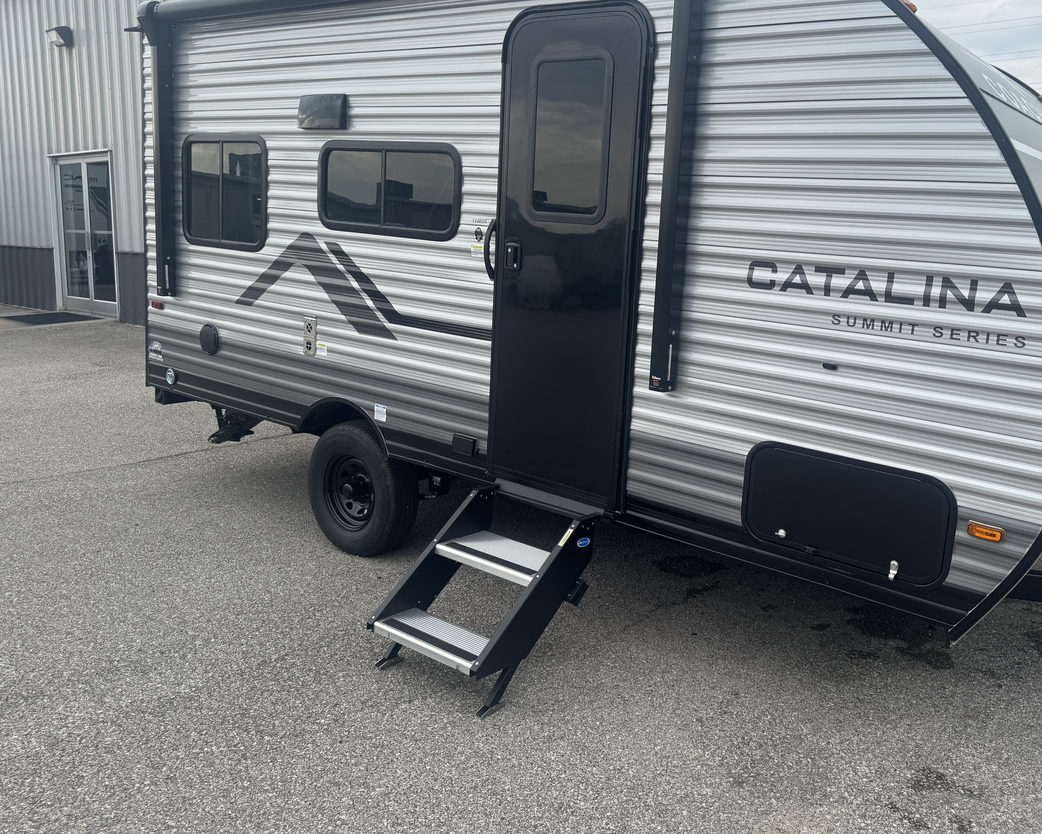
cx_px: 619
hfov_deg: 60.0
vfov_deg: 49.8
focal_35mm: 29
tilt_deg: -6.0
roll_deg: -0.7
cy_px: 356
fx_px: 894
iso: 80
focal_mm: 6.76
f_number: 1.78
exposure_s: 1/1311
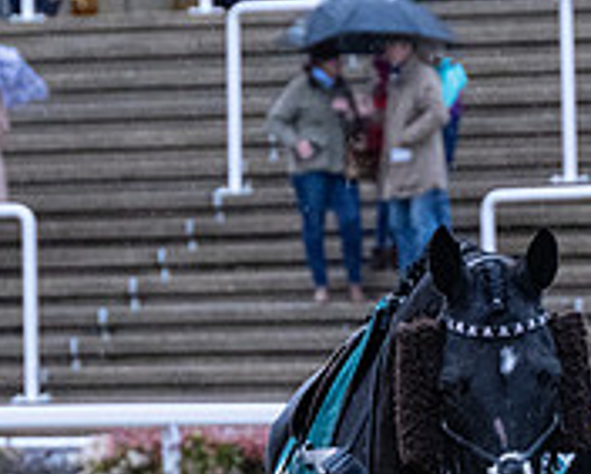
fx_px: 7508
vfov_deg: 3.6
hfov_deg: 4.5
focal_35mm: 429
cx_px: 484
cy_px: 457
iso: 3200
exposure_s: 1/500
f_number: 4
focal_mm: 101
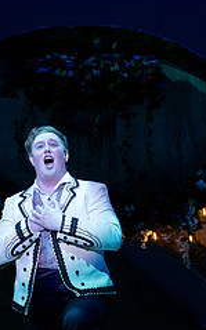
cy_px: 227
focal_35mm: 309
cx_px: -97
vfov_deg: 6.8
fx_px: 2781
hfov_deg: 4.2
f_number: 5
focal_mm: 125
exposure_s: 1/160
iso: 1000
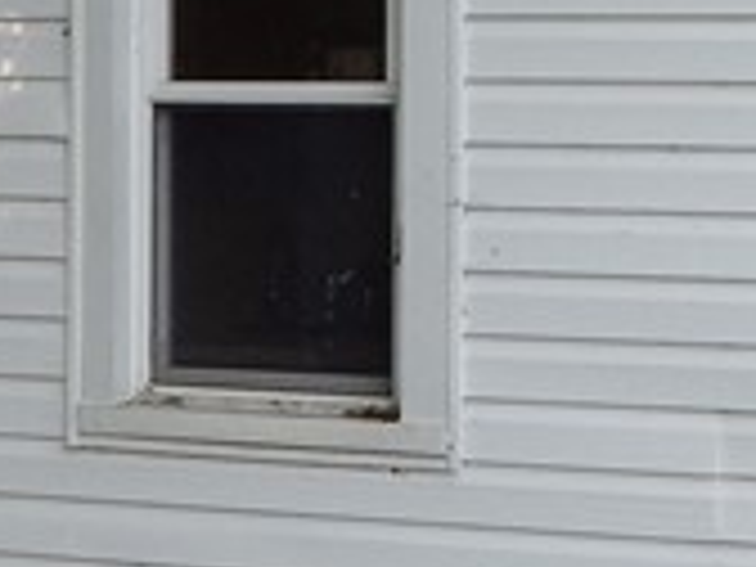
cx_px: -315
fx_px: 4128
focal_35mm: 189
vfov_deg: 7.8
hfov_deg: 10.2
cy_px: -18
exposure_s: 1/400
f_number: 3.2
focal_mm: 5.6
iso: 125
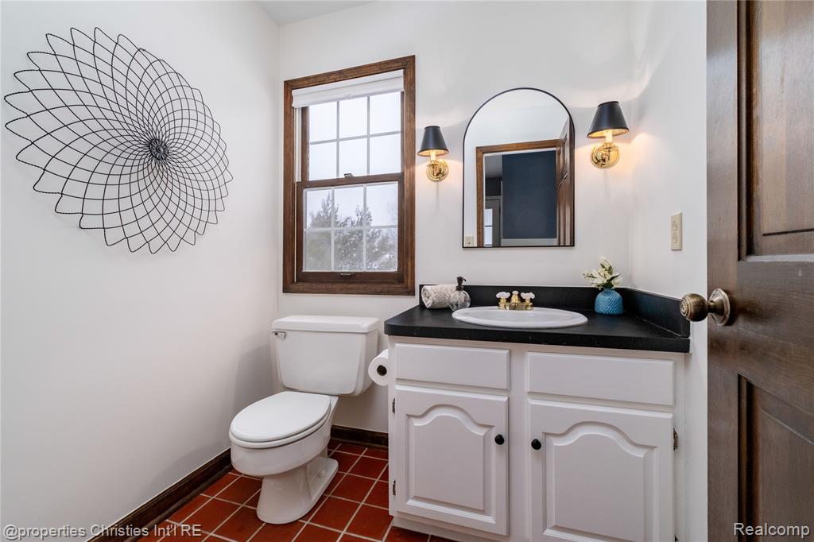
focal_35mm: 15
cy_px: 271
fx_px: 339
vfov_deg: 77.3
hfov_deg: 100.4
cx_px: 407
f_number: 7.1
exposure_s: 1/125
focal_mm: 10
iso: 640
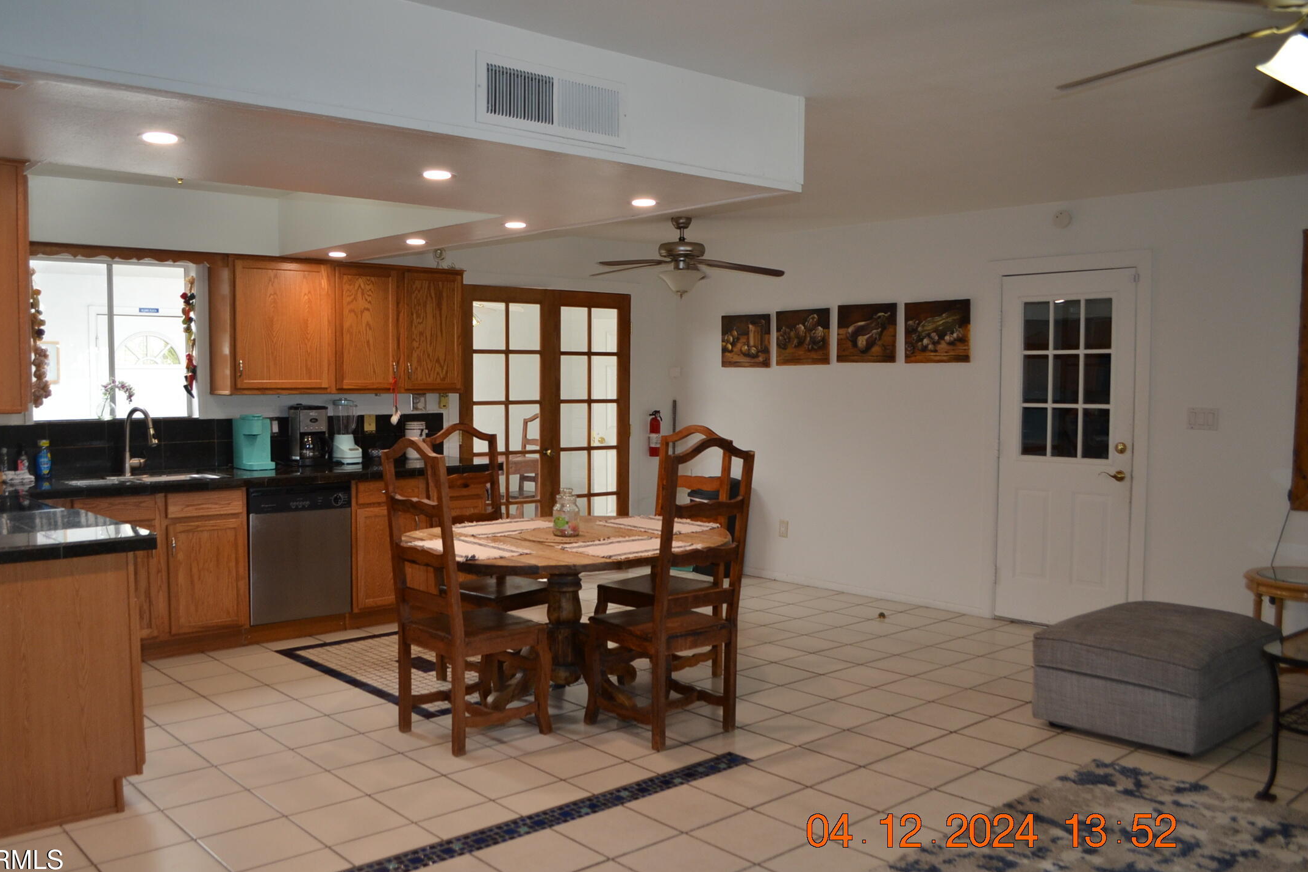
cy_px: 434
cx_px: 607
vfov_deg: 45.0
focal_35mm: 29
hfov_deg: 63.6
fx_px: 1054
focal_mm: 18
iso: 400
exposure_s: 1/80
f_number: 4
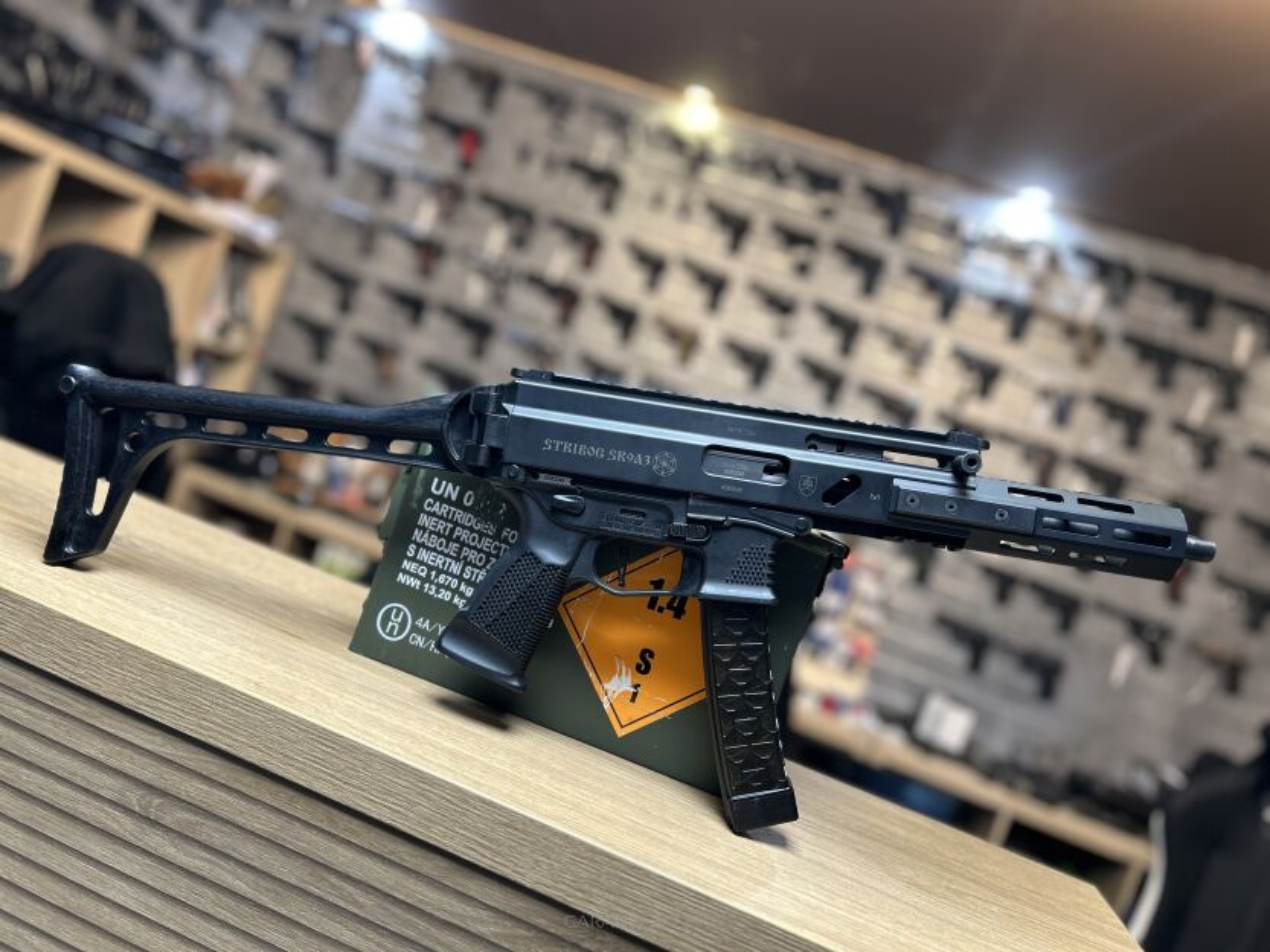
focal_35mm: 26
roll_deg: -19.9
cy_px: 476
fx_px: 954
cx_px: 635
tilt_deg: -2.4
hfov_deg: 67.3
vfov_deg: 53.1
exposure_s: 1/50
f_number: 1.5
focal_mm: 5.7
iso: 80
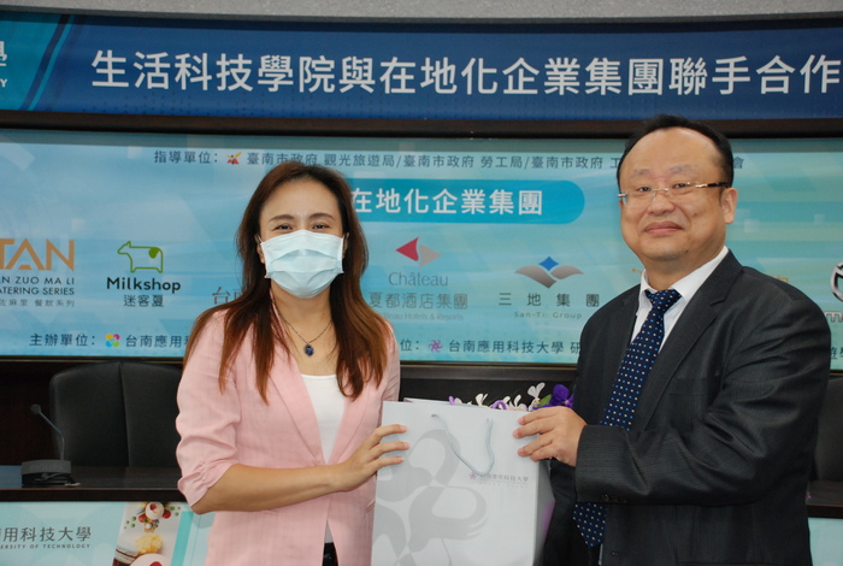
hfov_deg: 37.8
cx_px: 422
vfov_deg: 25.9
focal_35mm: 52
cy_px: 283
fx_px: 1232
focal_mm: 35
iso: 800
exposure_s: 1/60
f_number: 5
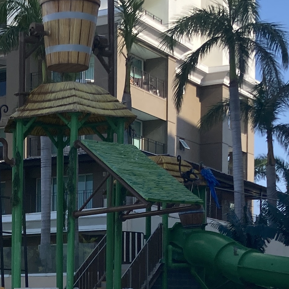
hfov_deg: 15.9
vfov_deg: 15.9
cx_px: -38
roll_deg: -0.9
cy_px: 326
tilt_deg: +0.5
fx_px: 1001
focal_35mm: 106
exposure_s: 1/2024
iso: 20
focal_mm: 3.99
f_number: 1.8
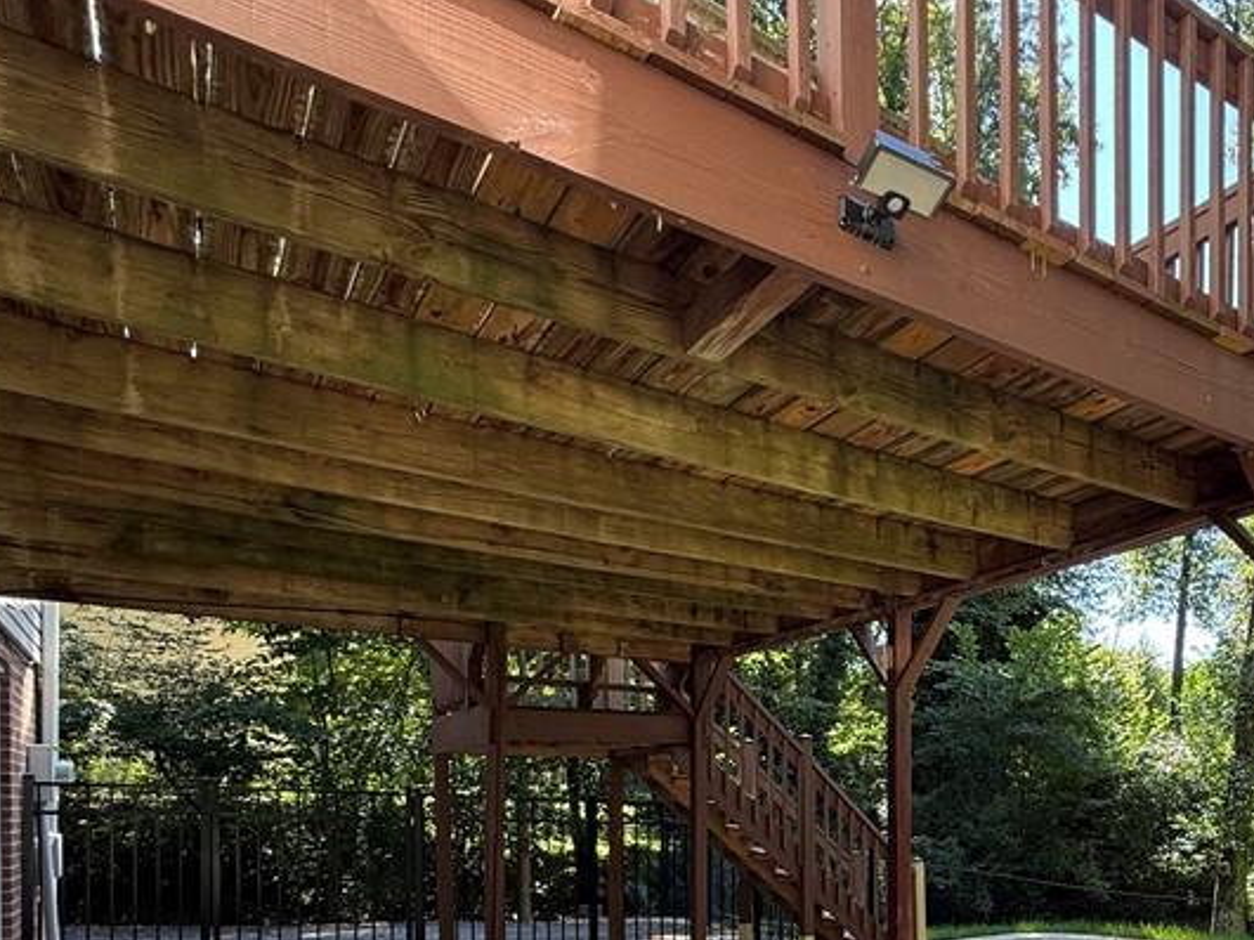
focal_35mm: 27
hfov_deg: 61.4
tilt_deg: -0.2
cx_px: 952
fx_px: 978
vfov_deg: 47.2
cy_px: 810
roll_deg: +0.0
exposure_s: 1/117
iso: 64
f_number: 2.2
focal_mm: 2.22
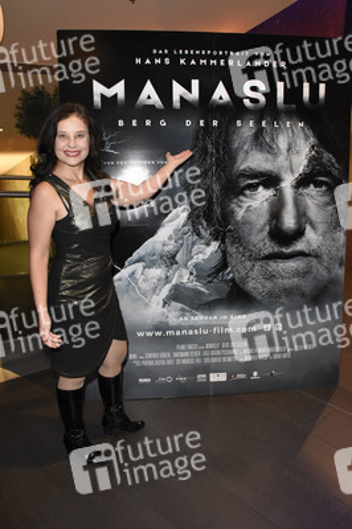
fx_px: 441
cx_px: 176
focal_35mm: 30
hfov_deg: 43.5
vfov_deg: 62.0
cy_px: 264
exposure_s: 1/60
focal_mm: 20
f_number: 6.3
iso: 5000
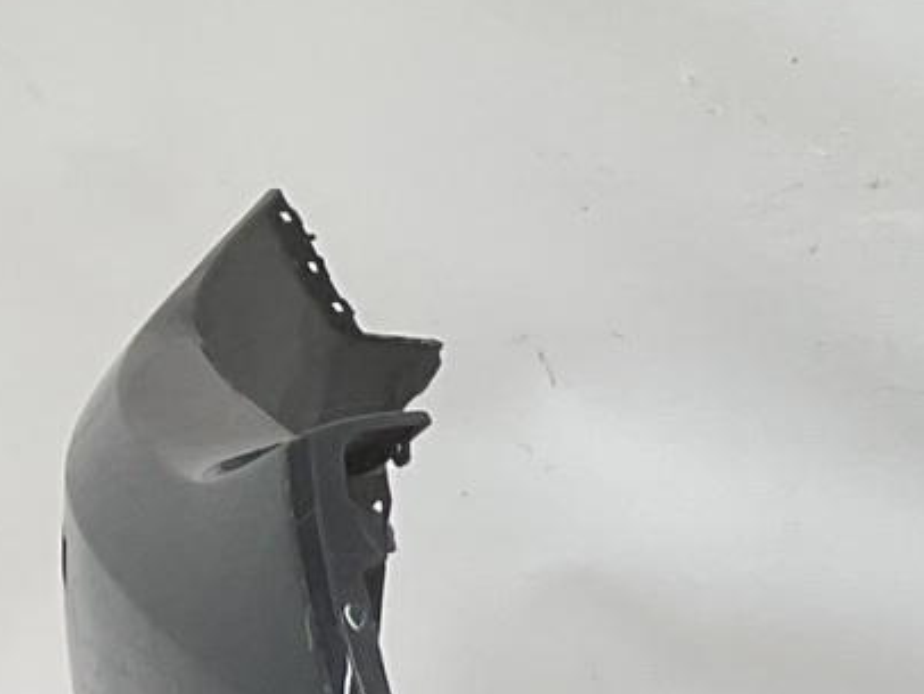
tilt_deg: -8.4
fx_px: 3846
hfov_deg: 11.5
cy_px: 708
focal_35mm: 144
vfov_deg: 10.2
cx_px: 2169
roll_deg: -3.1
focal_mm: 3
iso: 16
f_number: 1.8
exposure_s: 1/130
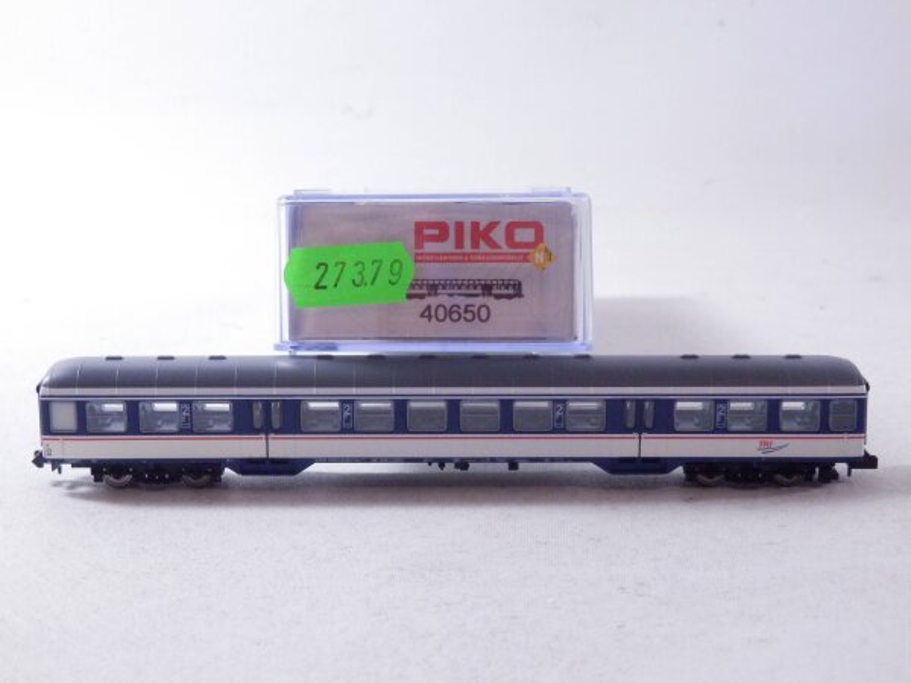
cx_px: 456
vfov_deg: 22.3
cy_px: 342
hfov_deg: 29.4
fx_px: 1737
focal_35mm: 66
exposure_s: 1/160
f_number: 4.4
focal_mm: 11.9
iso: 800
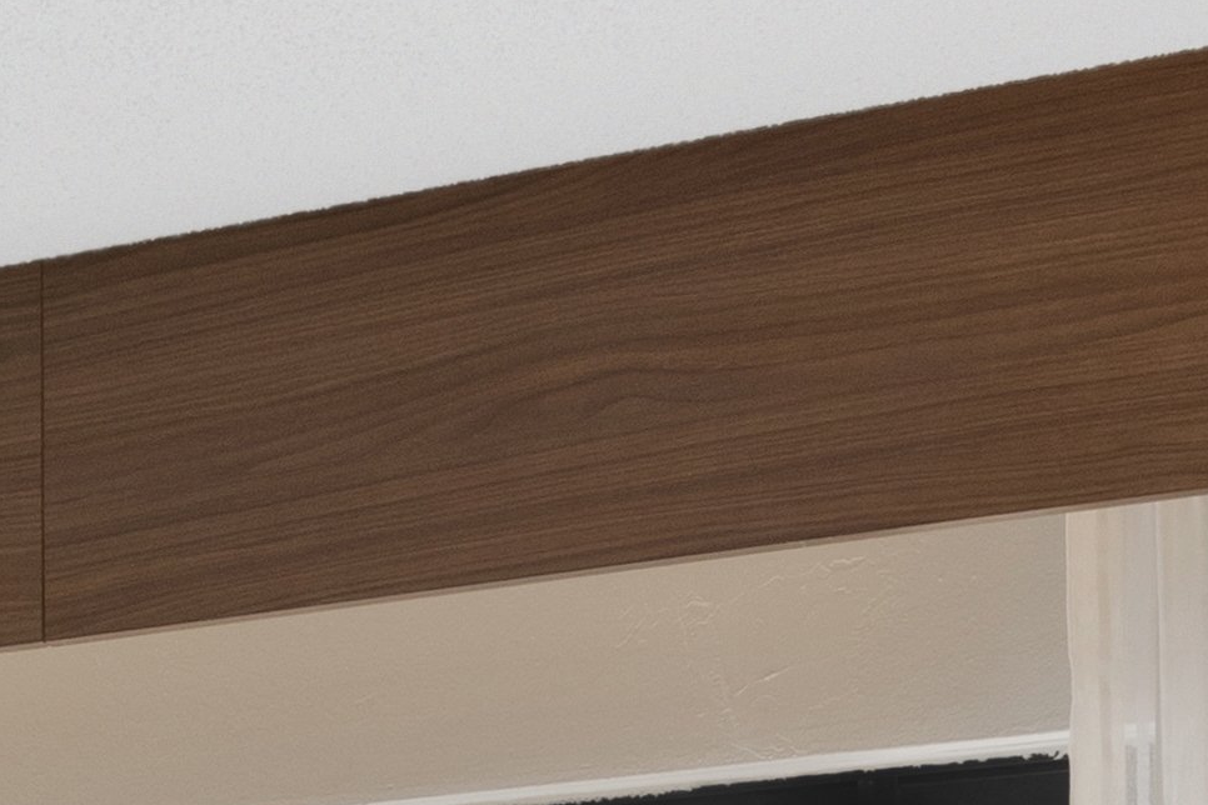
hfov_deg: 19.4
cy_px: 1575
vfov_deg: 12.4
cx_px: -323
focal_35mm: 98
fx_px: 3288
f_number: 11
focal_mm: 11.5
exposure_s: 1/8
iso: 200
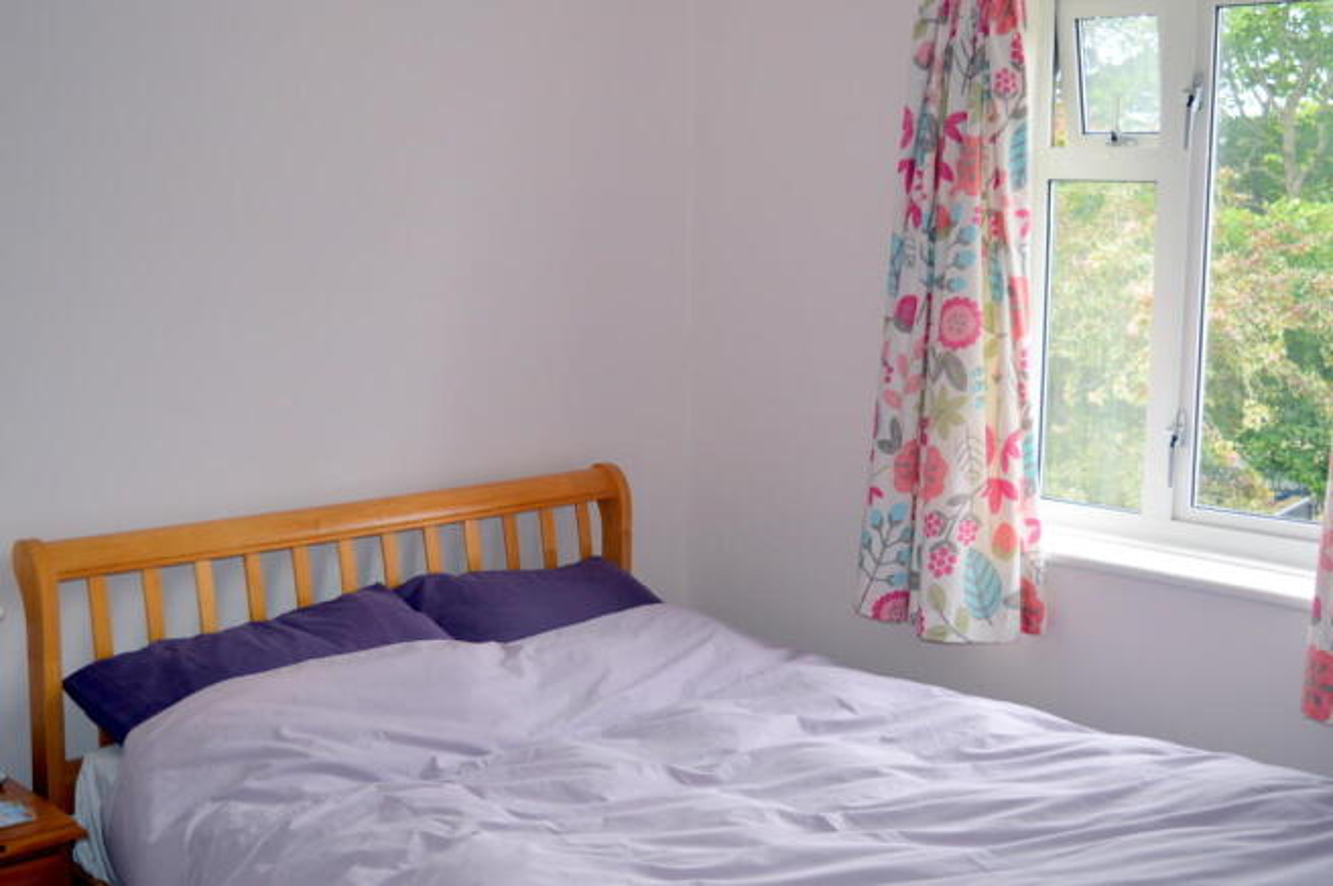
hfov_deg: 45.0
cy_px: 443
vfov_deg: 30.8
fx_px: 1609
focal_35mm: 44
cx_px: 666
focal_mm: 29
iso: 400
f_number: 4.2
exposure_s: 1/100
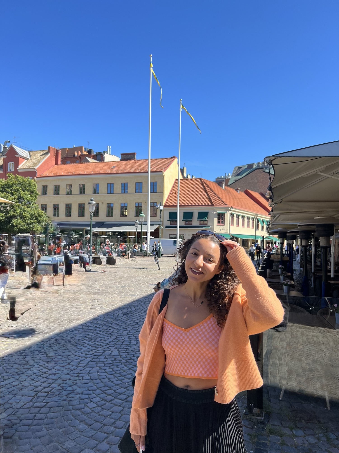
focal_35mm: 26
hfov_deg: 53.1
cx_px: 170
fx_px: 339
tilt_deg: +1.9
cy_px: 226
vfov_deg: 67.3
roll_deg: -0.6
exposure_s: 1/2045
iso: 50
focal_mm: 5.7
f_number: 1.5
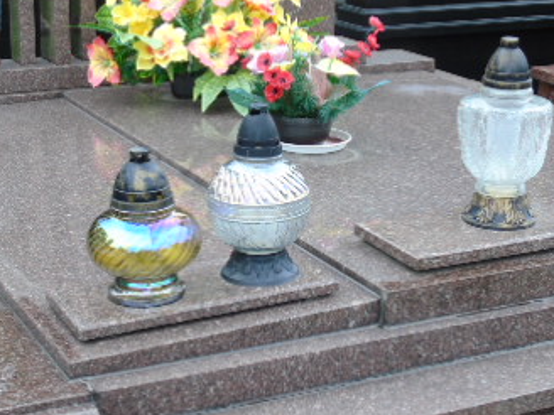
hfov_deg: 25.0
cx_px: 284
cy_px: 177
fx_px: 1248
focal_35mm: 78
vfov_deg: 18.9
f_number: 3.9
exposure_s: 1/80
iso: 80
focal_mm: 7.1
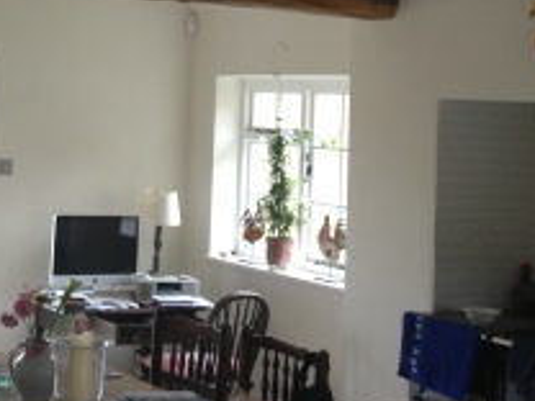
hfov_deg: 22.3
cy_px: 21
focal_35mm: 86
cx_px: 67
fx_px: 1329
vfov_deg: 16.9
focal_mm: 4.28
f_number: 2.4
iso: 100
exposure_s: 1/25
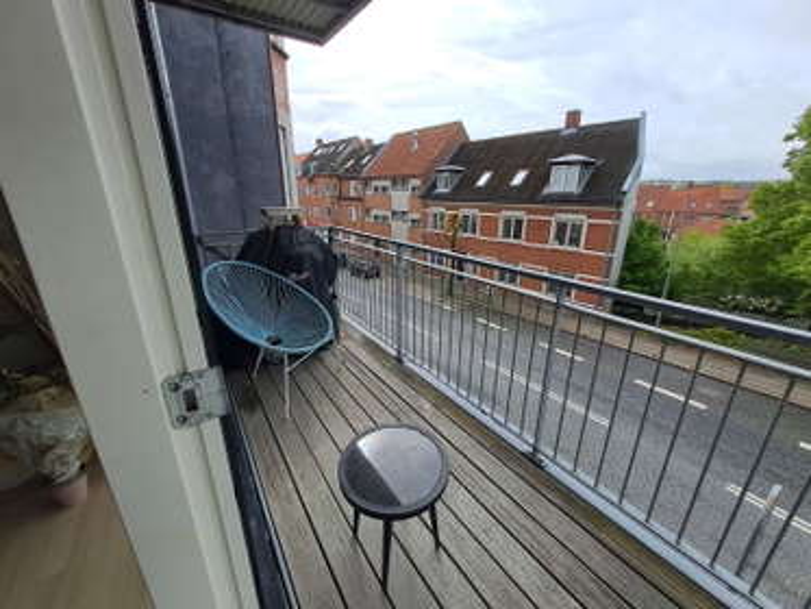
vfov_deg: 89.9
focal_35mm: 13
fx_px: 305
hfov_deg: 106.2
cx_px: 406
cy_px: 304
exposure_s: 1/1976
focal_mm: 1.42
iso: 40
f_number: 2.2
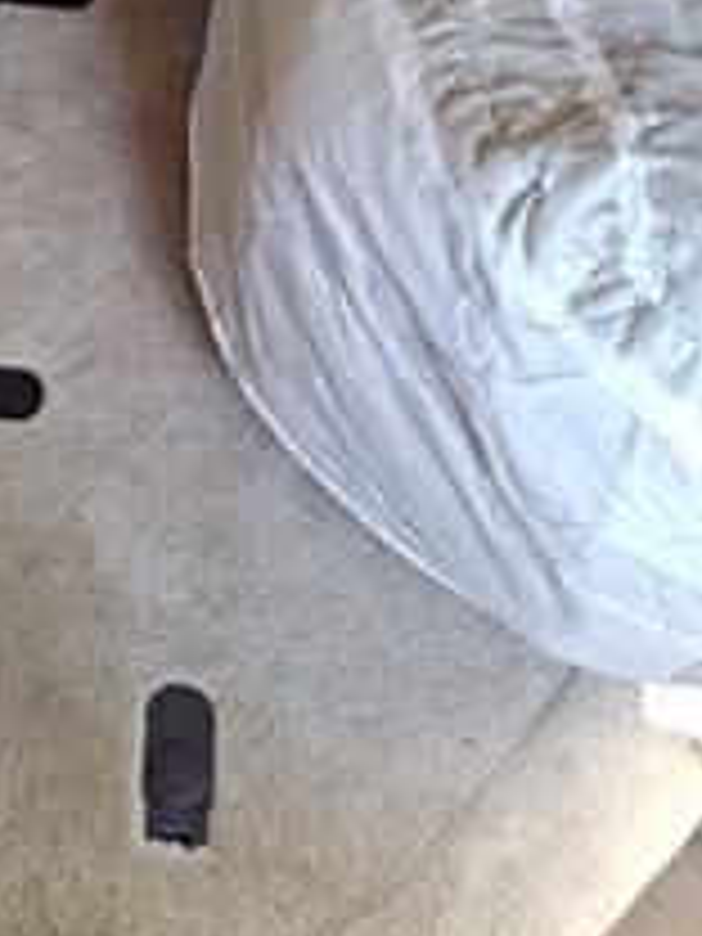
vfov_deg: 37.5
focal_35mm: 48
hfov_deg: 28.9
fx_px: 1298
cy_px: 126
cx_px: 50
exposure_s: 1/120
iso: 40
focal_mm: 4.69
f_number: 1.8
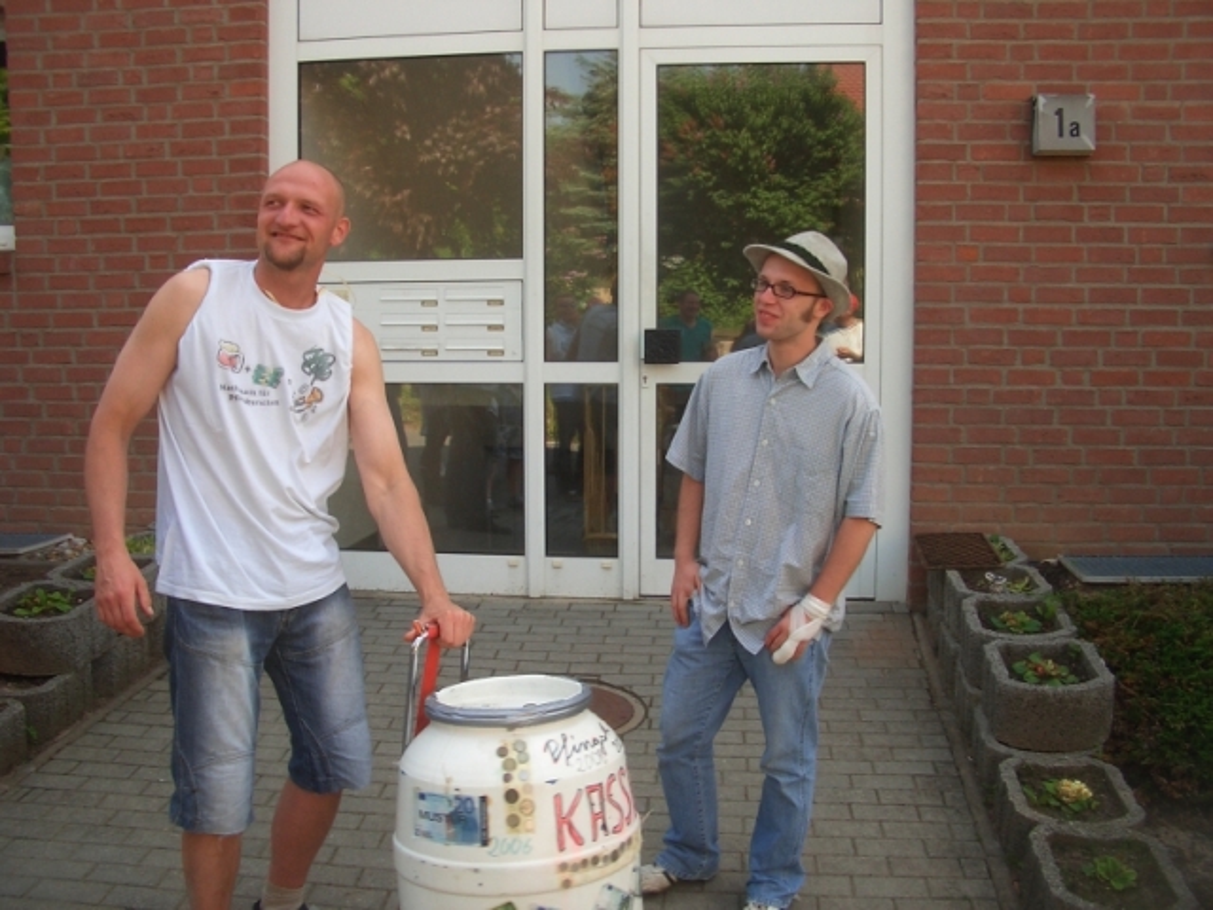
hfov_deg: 52.6
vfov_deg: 40.7
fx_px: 1226
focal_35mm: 35
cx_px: 606
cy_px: 455
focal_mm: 5.8
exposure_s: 1/125
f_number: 4.3
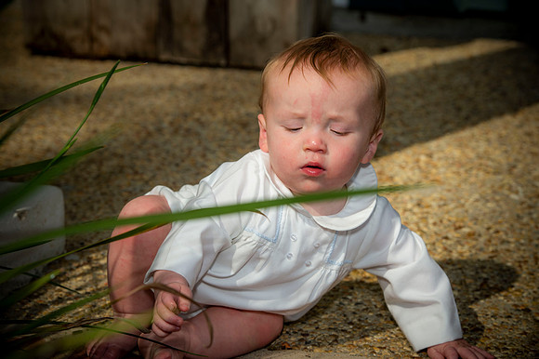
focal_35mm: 122
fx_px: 1825
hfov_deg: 16.8
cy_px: 180
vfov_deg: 11.2
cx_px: 270
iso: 50
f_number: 8
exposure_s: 1/200
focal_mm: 122
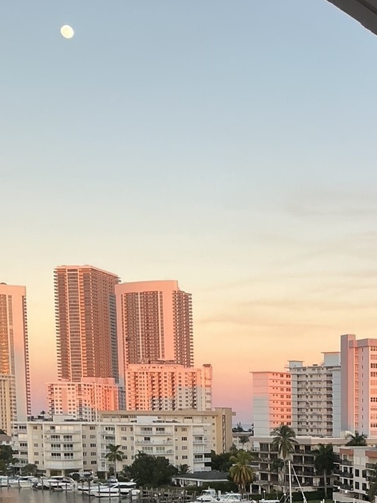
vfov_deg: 27.2
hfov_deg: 21.3
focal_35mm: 66
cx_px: 402
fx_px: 959
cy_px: 542
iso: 20
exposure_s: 1/120
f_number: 1.8
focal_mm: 3
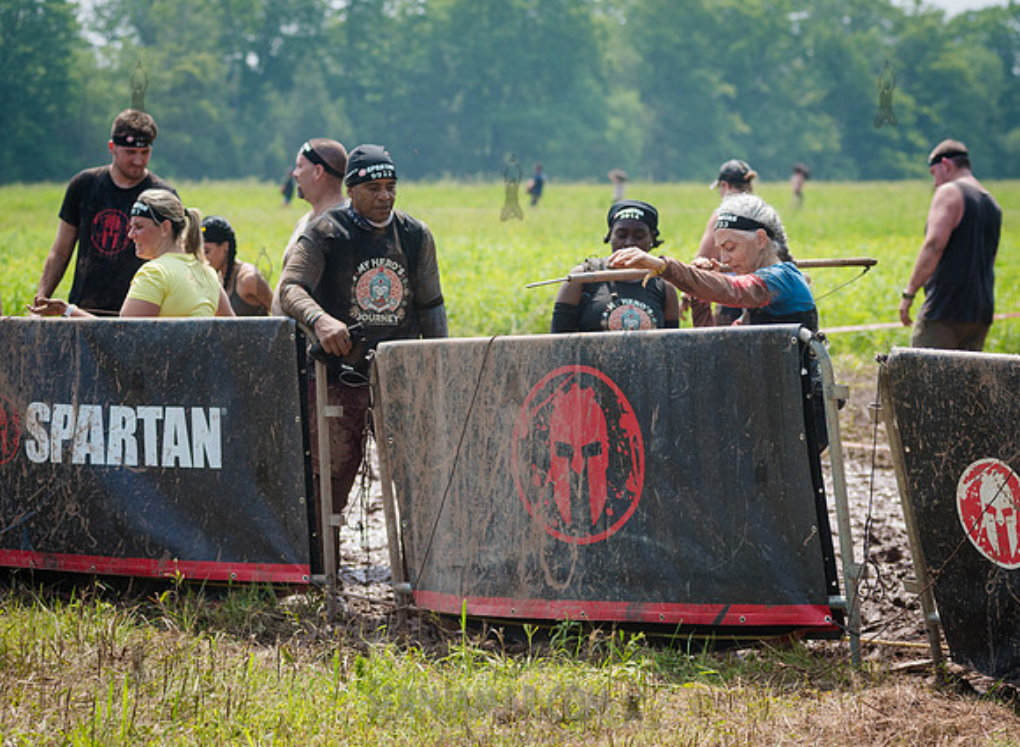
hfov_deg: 17.6
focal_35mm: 113
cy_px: 318
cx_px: 644
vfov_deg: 13.0
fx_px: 3291
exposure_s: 1/2500
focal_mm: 92
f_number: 4
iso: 400
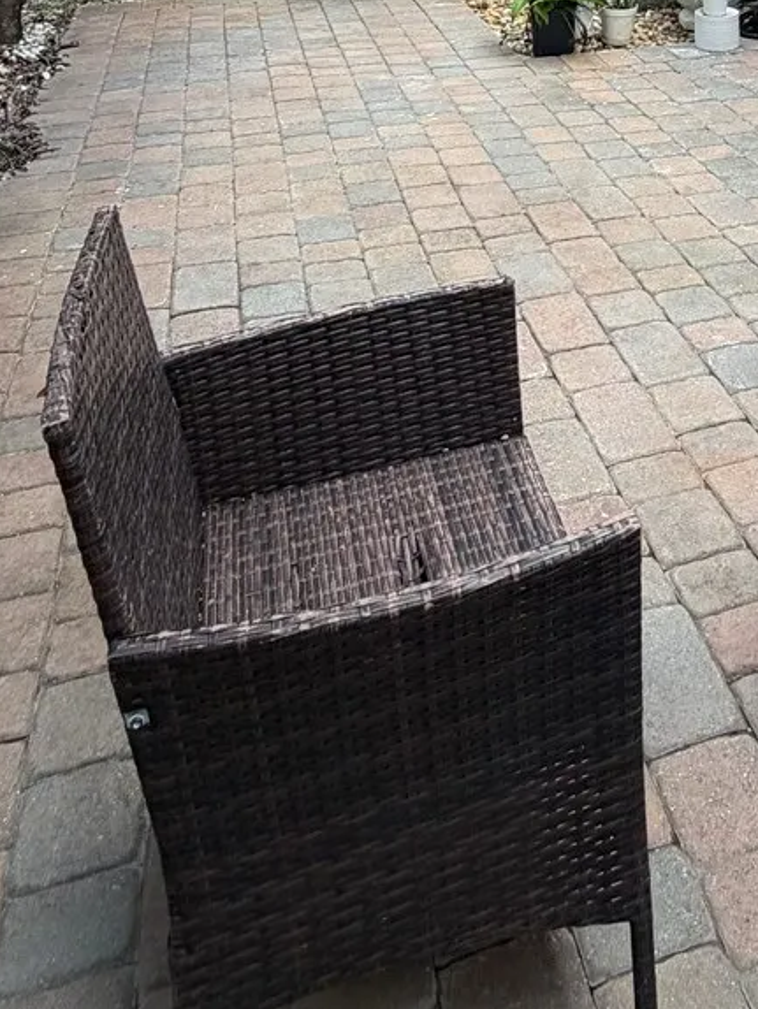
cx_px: 575
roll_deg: +0.1
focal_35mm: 39
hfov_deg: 35.9
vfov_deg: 39.2
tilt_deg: -7.9
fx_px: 1138
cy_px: -102
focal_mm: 2.22
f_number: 2.2
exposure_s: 1/212
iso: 50
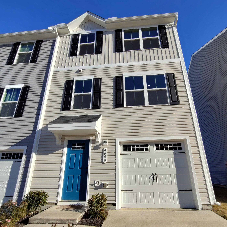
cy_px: 113
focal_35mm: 19
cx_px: 118
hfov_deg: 77.6
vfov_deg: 77.7
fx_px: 141
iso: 100
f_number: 2.2
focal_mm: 1.66
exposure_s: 1/1576
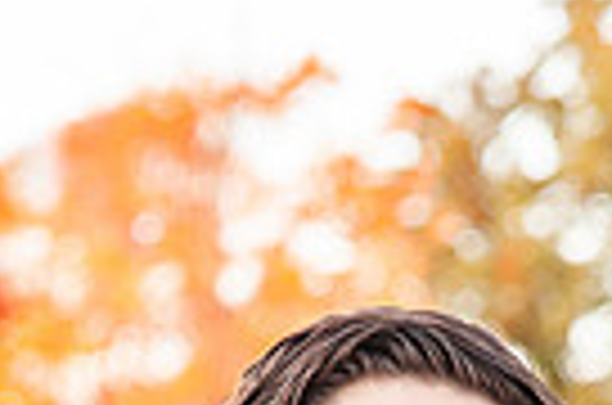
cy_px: 790
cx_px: 283
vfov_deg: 4.1
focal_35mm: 329
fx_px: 5580
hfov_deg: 6.3
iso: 800
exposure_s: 1/200
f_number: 3.5
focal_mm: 60
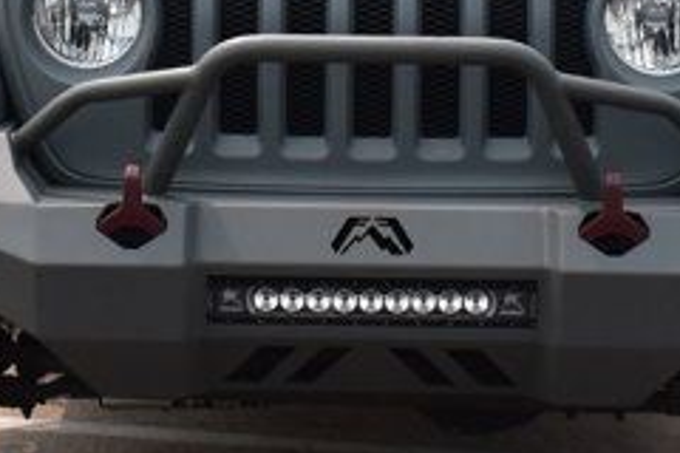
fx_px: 3270
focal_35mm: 173
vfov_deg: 7.8
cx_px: 295
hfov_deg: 11.9
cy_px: -159
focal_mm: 27
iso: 400
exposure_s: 1/500
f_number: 11
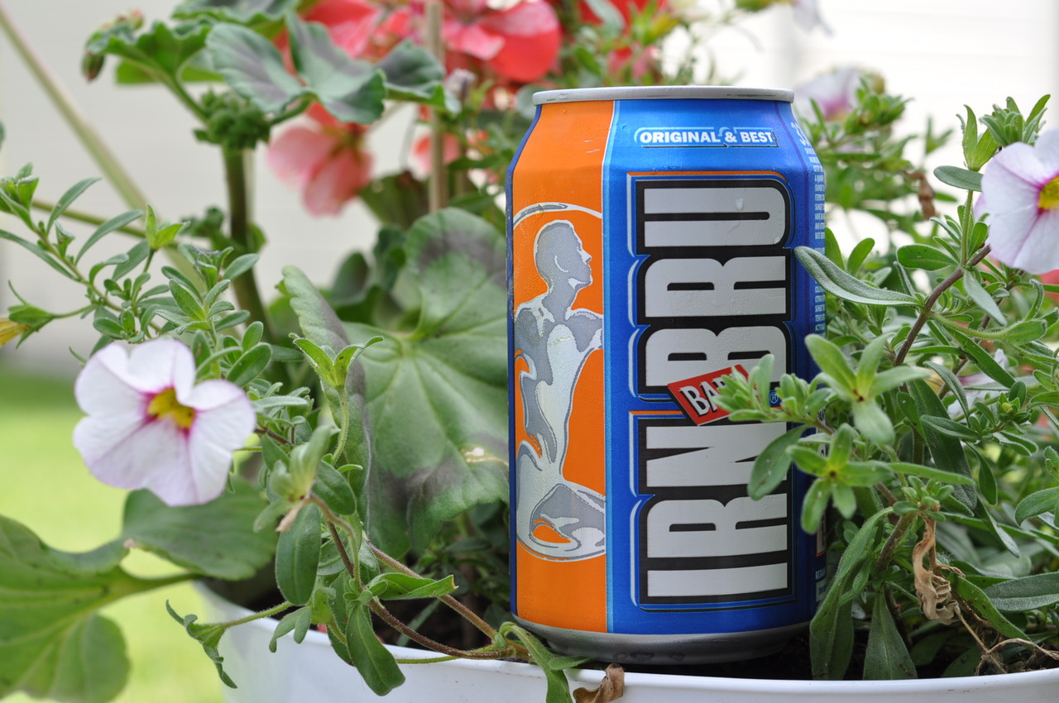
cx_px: 530
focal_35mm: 75
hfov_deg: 27.0
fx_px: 2203
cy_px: 352
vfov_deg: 18.1
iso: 200
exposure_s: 1/160
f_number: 6.3
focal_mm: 50
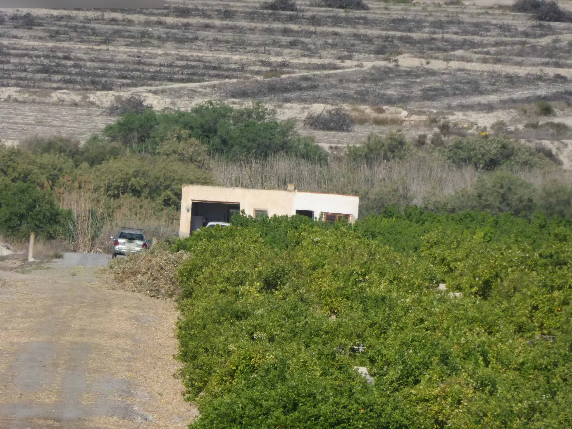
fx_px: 7932
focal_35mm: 480
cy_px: 214
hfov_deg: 4.1
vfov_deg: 3.1
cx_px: 286
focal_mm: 86
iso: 100
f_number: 6.4
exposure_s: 1/640
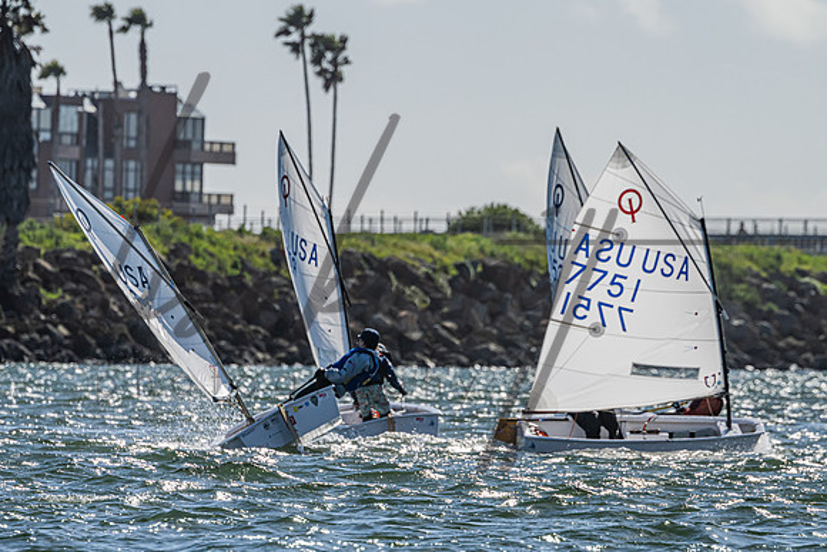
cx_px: 477
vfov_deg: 2.5
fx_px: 12400
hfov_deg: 3.8
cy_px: 232
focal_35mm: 540
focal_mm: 400
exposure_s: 1/1600
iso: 320
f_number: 10
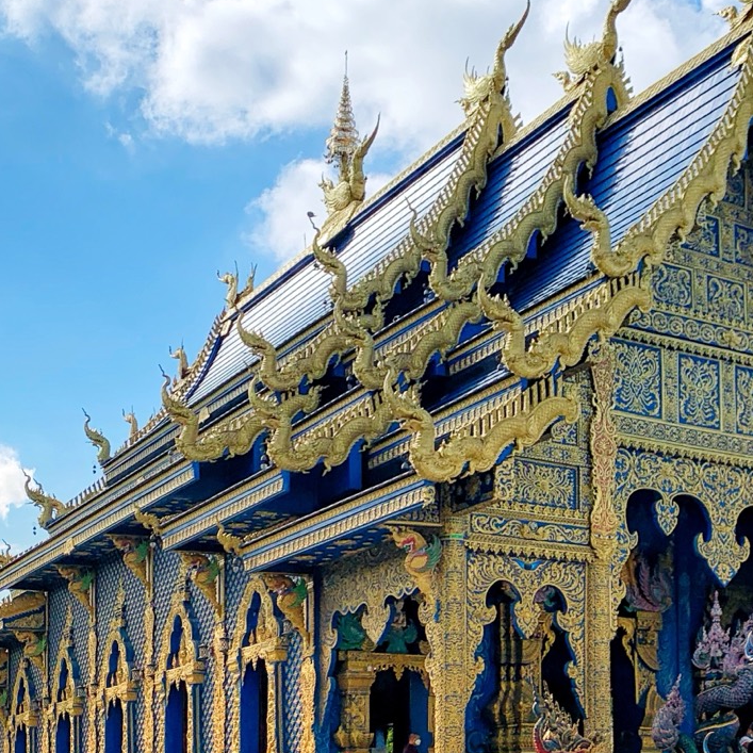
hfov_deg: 32.0
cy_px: 444
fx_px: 1280
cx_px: 594
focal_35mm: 52
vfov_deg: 32.7
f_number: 1.8
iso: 25
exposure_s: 1/3401
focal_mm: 4.25
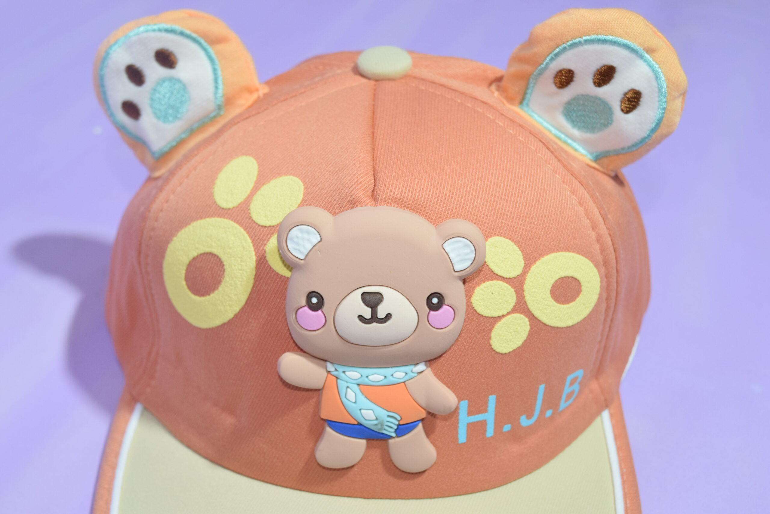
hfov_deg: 43.6
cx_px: 385
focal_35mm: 45
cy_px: 257
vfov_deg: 29.9
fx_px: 963
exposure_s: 1/100
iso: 800
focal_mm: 30
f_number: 8
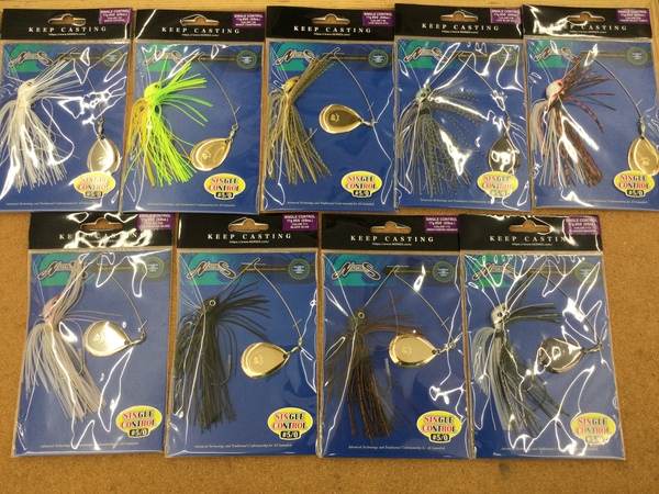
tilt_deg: -76.0
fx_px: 590
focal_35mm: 31
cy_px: 247
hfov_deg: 58.4
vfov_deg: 45.4
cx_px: 330
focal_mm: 3.3
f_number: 2.4
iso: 25
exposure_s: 1/30
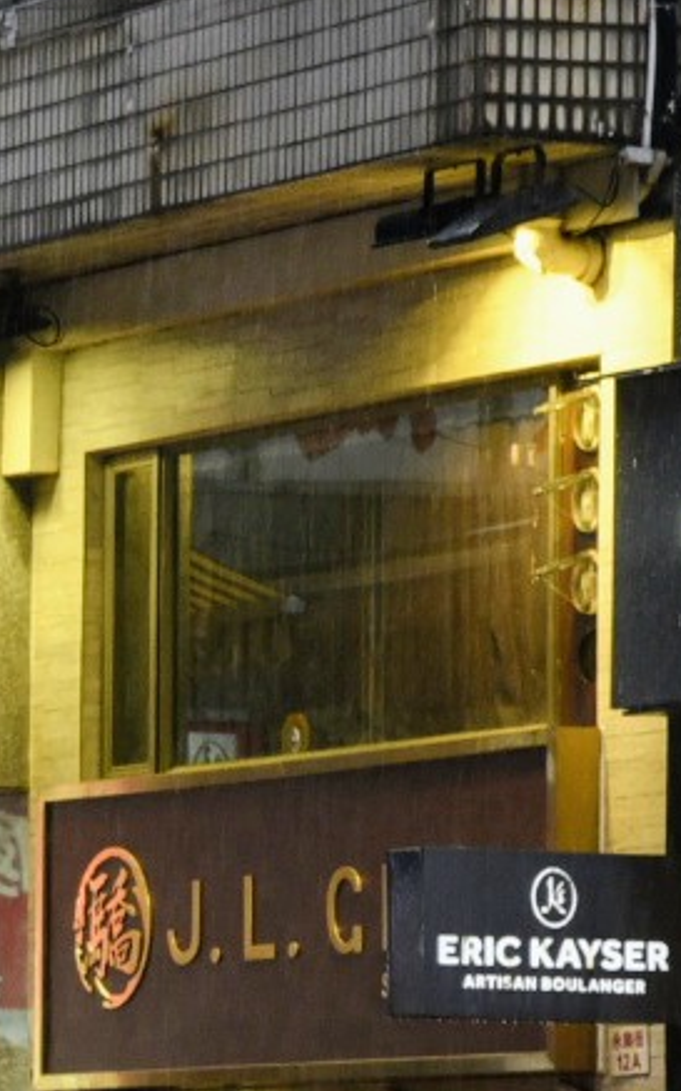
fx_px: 9535
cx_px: -1135
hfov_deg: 4.0
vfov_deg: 6.5
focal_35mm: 321
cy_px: 684
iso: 1600
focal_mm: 85
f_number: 5.6
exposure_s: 1/125
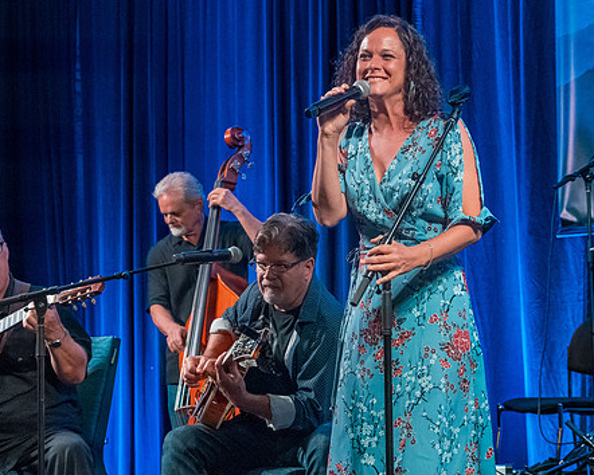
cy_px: 255
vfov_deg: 13.1
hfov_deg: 16.3
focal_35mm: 118
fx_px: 2075
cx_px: 277
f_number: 6.3
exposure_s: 1/190
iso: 12800
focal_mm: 70
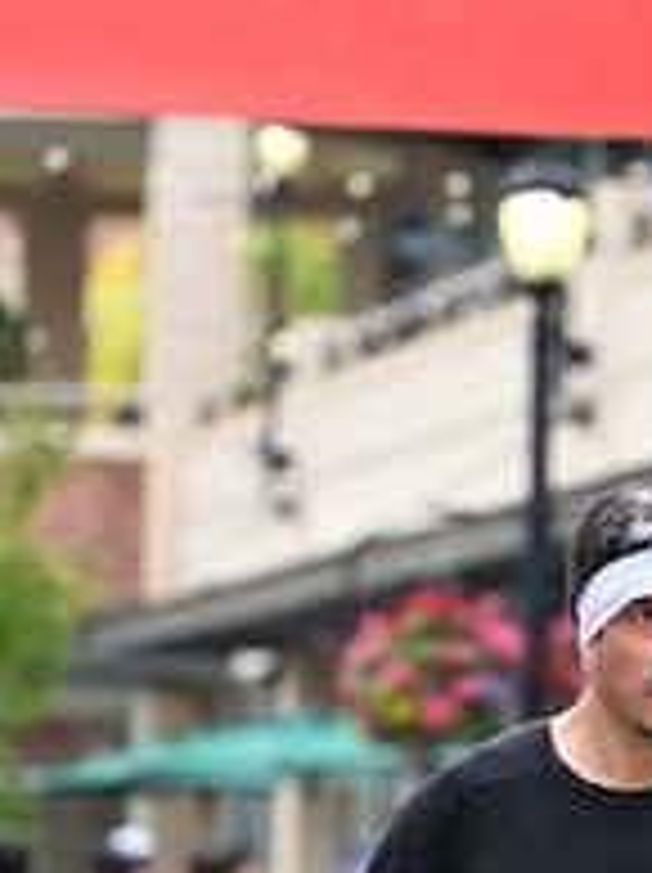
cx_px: 533
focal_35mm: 235
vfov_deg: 8.4
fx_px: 5915
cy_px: 828
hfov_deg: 6.3
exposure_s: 1/2000
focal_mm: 86
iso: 640
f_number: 2.8
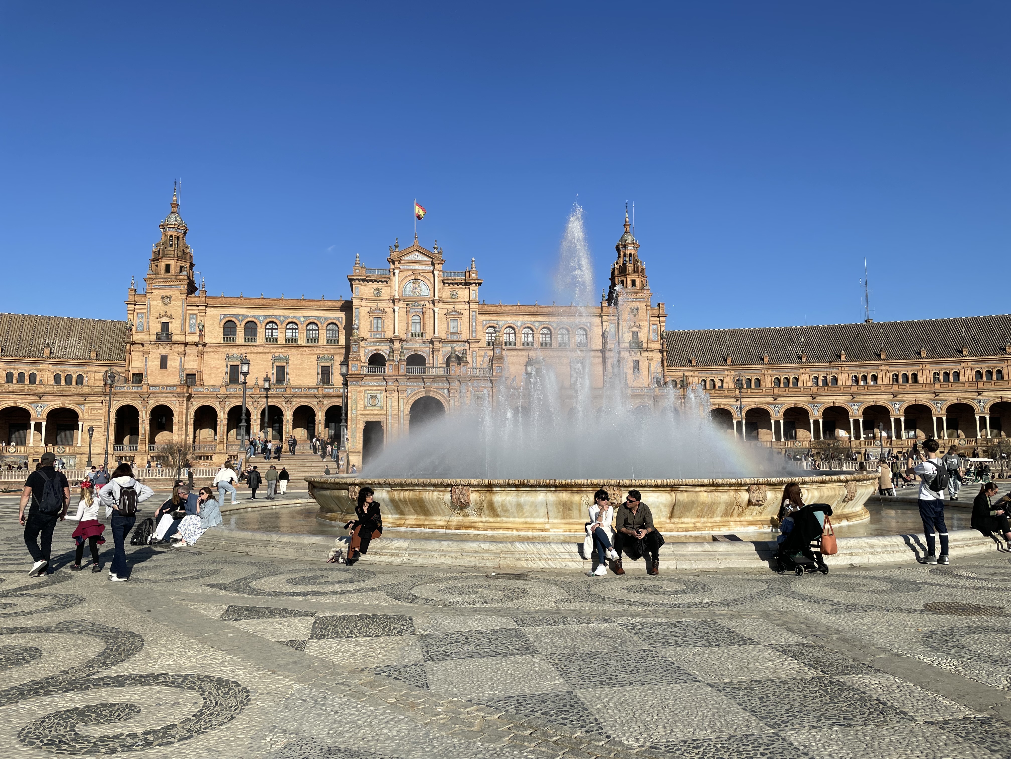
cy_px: 380
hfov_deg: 67.3
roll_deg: +1.0
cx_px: 506
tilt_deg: +6.6
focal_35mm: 26
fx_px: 759
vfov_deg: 53.1
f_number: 1.6
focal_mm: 4.2
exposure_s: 1/5291
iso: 32
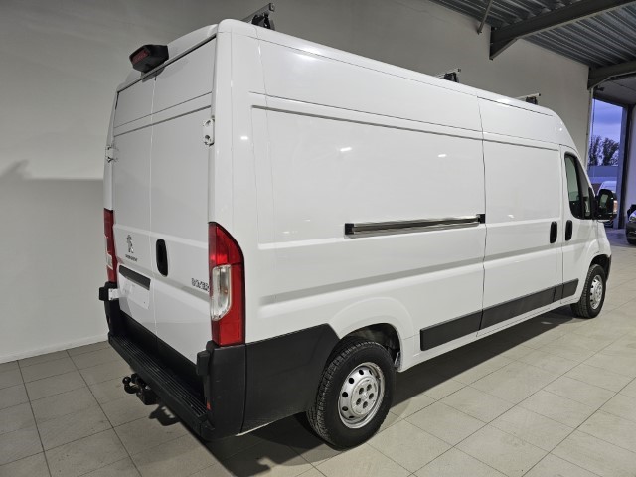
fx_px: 423
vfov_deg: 58.9
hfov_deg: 73.9
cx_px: 318
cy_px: 238
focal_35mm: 23
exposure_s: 1/100
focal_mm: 6.3
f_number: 1.7
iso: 64
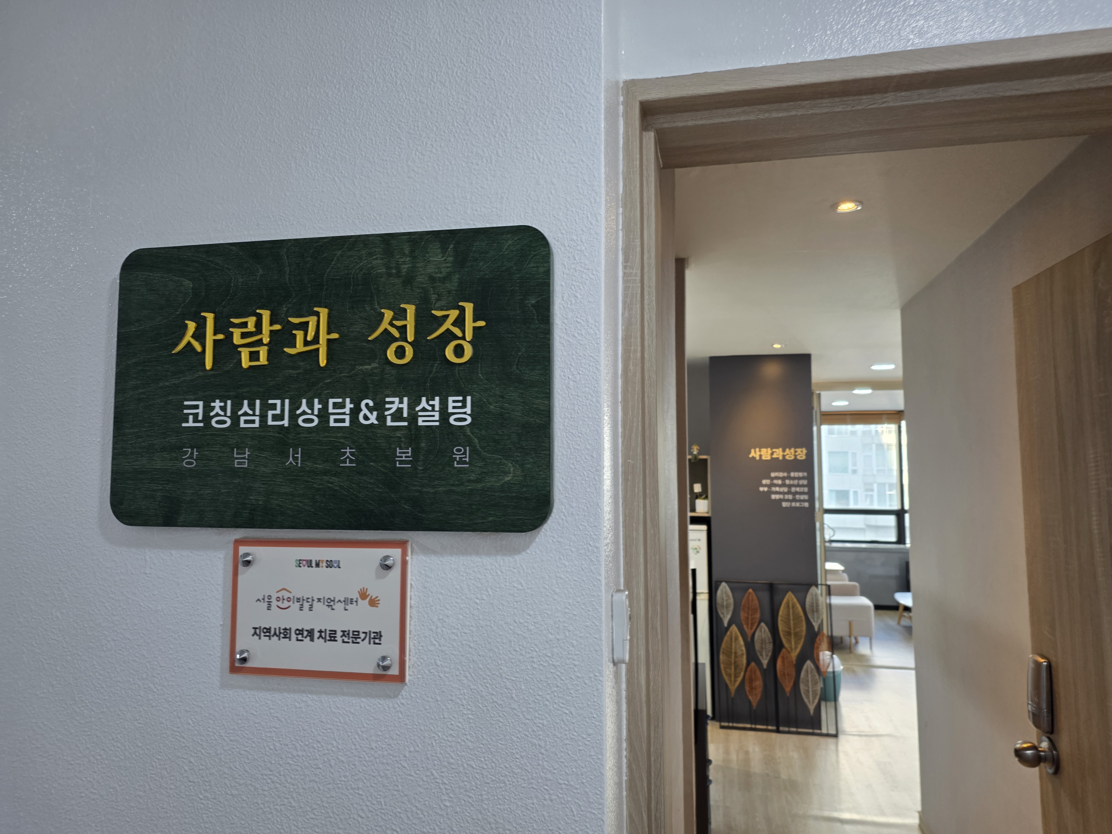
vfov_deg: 58.9
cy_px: 417
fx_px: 739
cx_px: 556
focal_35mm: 23
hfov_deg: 73.9
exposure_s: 1/120
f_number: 1.7
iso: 125
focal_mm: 6.25
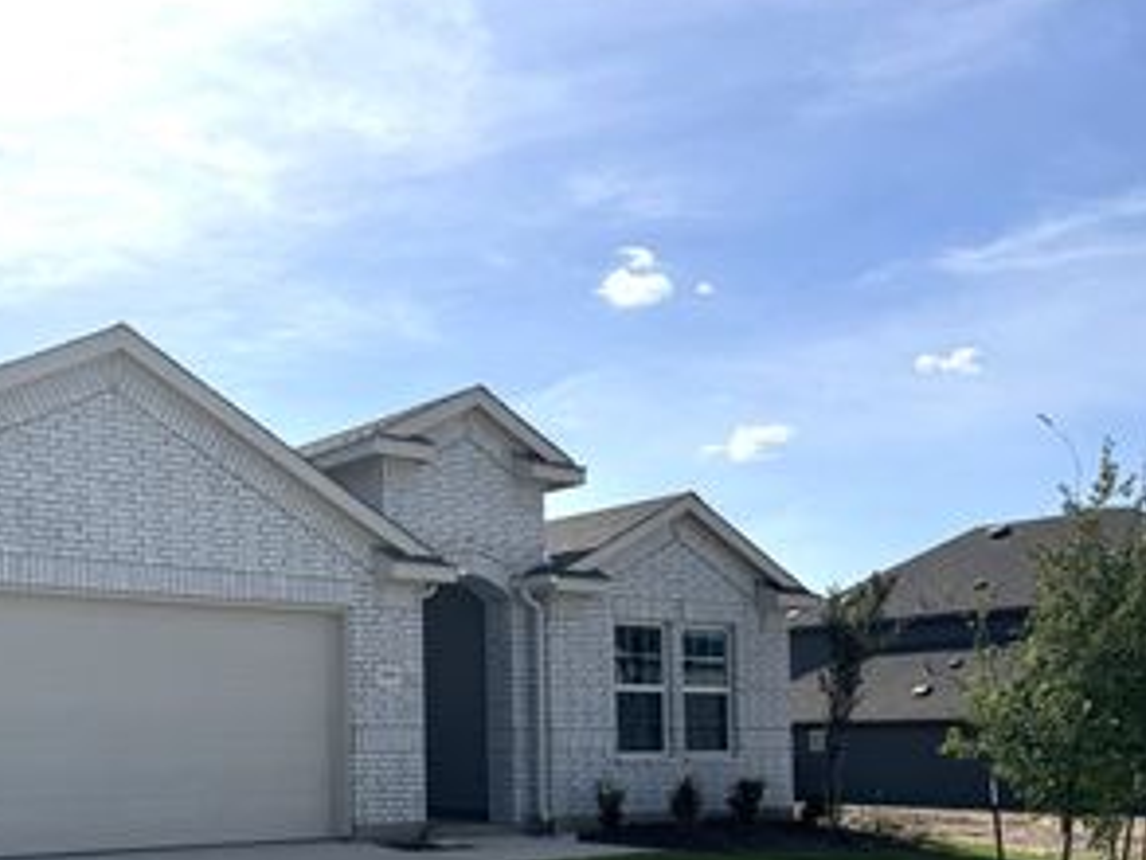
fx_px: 1358
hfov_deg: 44.6
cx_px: 325
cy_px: 678
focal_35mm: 41
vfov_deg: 34.2
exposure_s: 1/12346
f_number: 1.78
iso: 80
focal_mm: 6.76
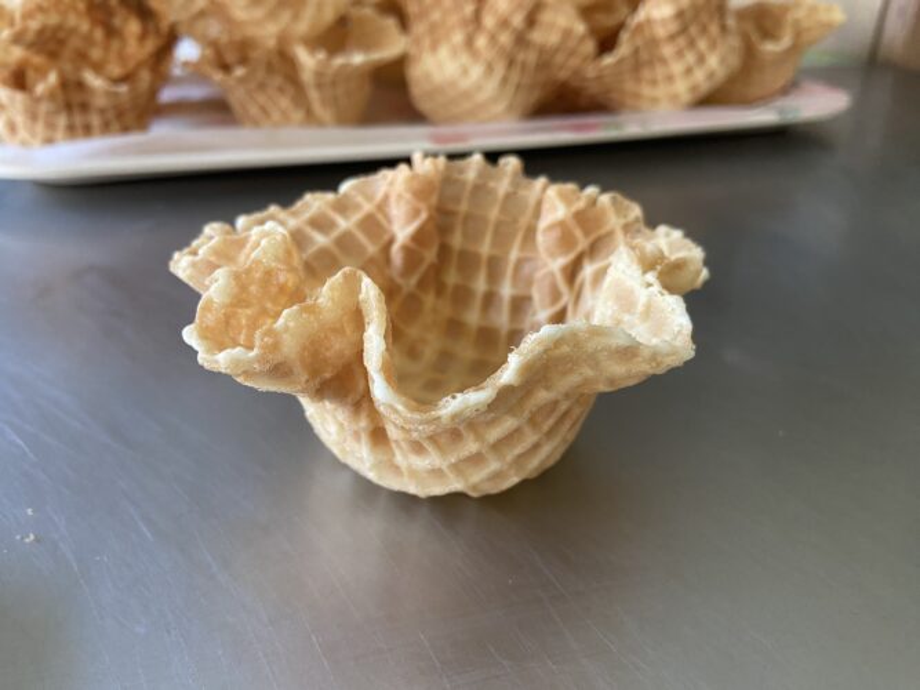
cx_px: 460
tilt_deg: -31.4
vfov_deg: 54.9
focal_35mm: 25
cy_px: 345
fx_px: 664
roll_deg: +0.8
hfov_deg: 69.4
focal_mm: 4.25
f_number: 1.8
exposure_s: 1/60
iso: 250
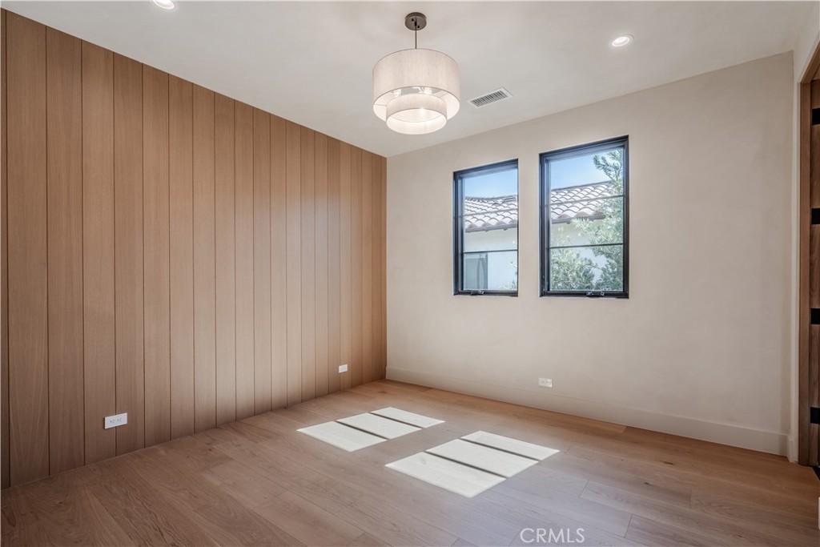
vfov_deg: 73.8
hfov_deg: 96.7
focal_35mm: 16
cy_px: 274
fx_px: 364
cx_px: 410
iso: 100
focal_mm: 16
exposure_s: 1/160
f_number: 9
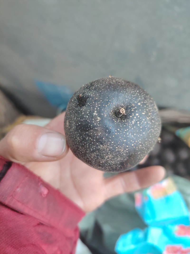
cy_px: 127
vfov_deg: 71.6
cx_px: 95
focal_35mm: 24
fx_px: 176
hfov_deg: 56.8
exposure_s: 1/400
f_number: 1.75
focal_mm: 5.25
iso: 5266
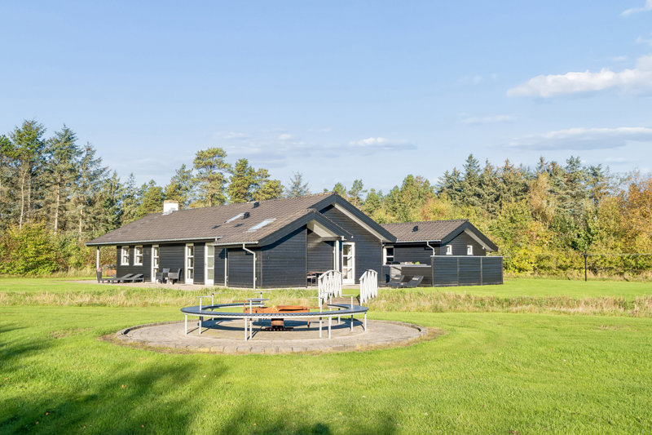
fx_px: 634
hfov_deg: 54.4
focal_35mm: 35
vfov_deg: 37.8
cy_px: 218
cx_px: 326
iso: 200
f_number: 5.6
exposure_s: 1/500
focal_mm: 35
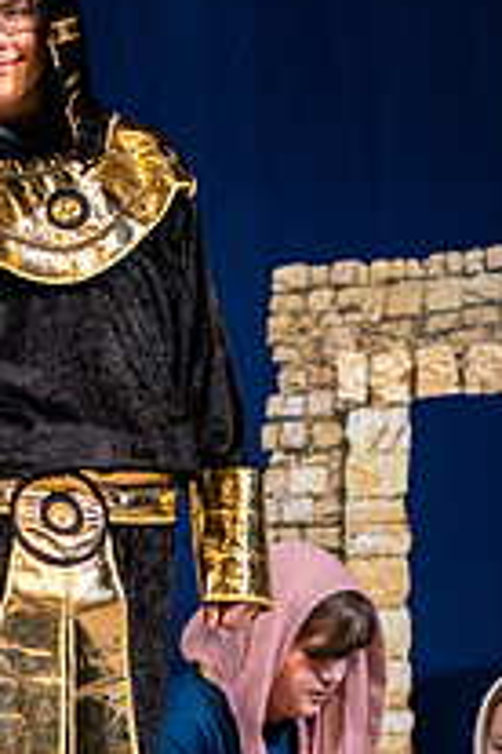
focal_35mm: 277
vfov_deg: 7.4
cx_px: -54
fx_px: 5793
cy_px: 390
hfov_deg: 4.9
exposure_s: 1/250
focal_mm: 85
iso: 800
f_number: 2.8
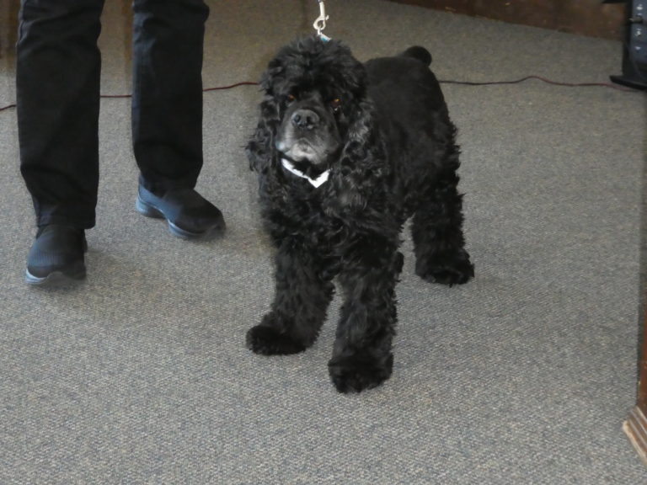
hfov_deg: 26.3
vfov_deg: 19.9
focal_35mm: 74
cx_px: 324
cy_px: 242
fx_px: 1383
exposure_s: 1/60
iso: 1600
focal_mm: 13.2
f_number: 4.6
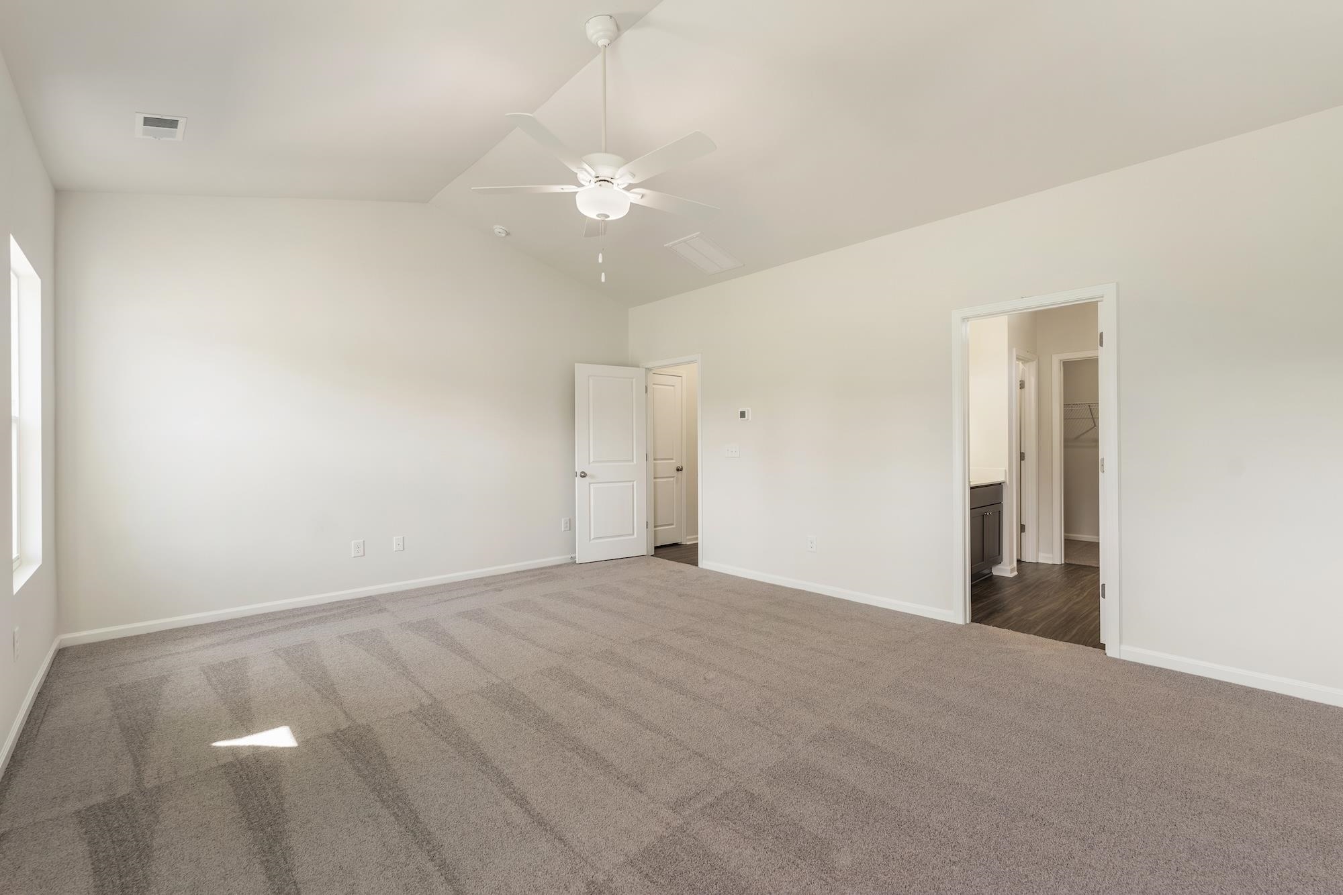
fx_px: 567
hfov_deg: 99.7
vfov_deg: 76.6
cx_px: 672
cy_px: 448
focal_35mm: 15
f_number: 6.3
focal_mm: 15.2
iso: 400
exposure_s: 1/6
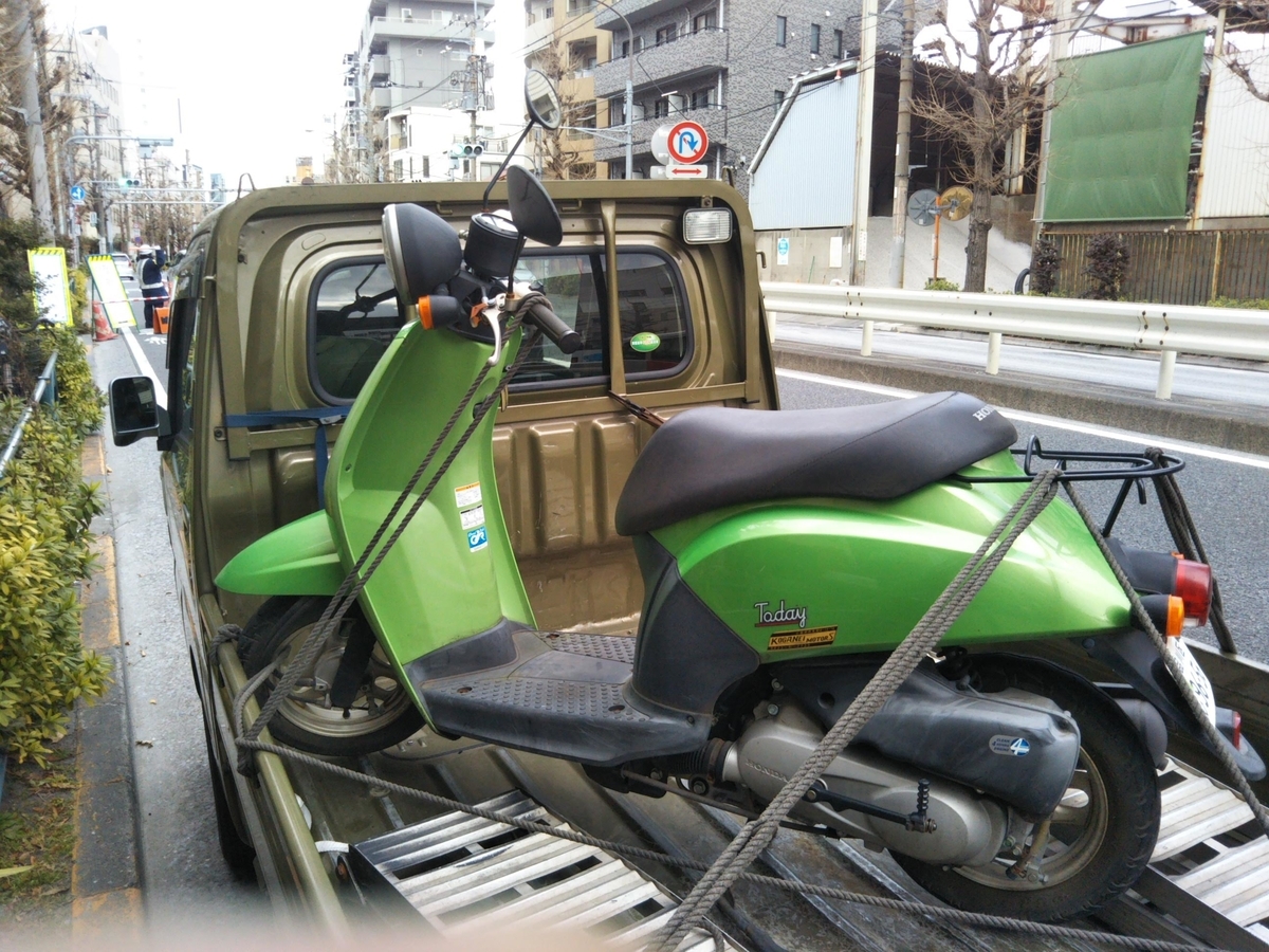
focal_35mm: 30
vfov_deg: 46.8
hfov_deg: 60.0
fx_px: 1100
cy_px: 476
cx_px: 634
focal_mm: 4
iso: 55
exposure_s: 1/180
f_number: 2.2
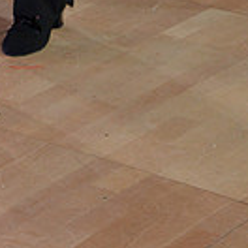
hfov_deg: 7.5
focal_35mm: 231
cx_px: -23
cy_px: -244
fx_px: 1872
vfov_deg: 7.3
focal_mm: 62
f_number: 5.6
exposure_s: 1/250
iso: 2000
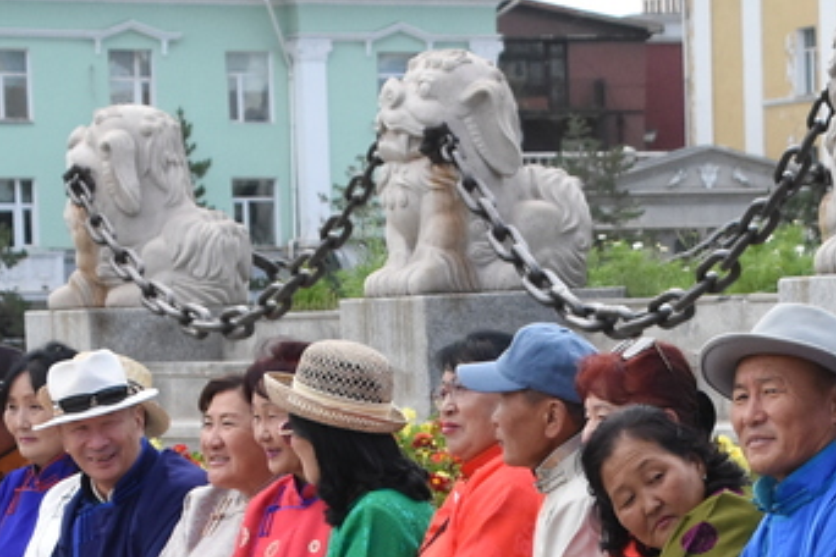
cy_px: 655
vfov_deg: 6.3
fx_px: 5039
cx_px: 738
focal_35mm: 217
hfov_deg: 9.4
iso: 1250
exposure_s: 1/2500
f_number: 5.6
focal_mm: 44
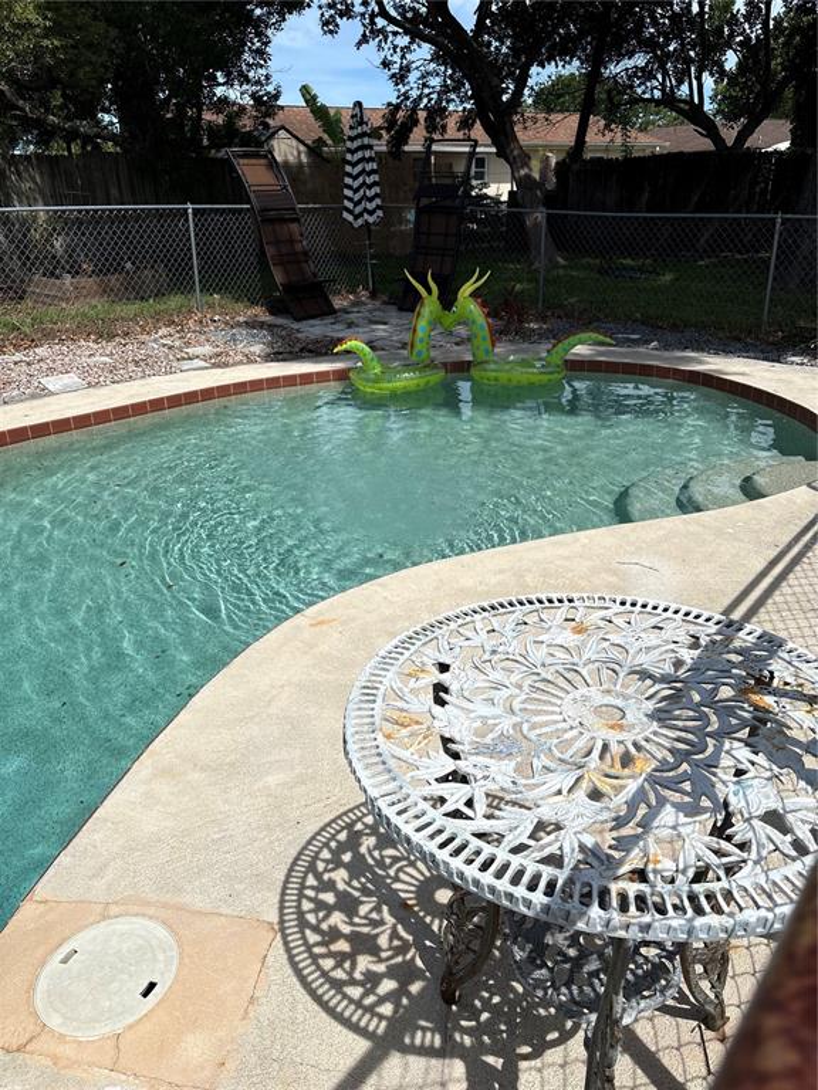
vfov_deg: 67.3
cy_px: 545
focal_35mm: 26
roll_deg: +1.3
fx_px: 819
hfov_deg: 53.1
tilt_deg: -22.5
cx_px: 409
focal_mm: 5.96
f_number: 1.6
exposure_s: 1/7813
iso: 50
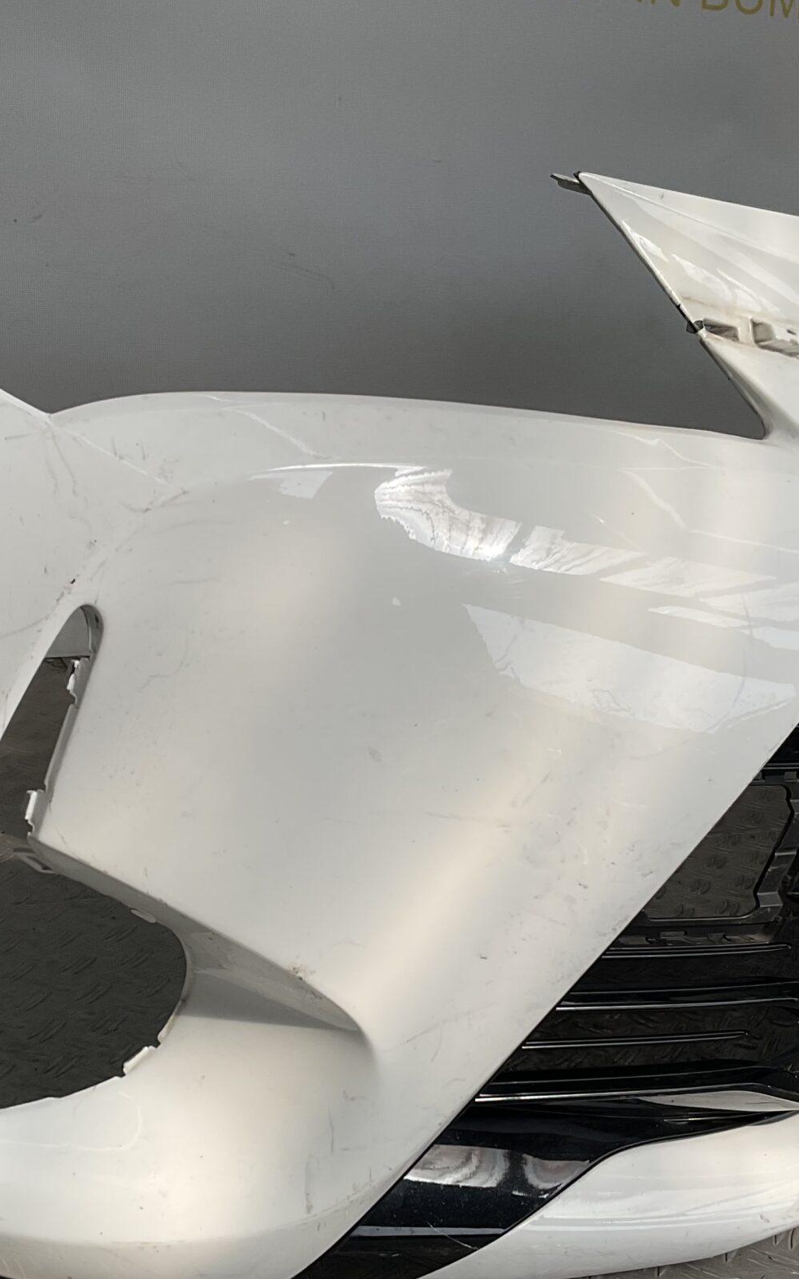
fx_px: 1707
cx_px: 358
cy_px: 741
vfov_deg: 40.9
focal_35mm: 49
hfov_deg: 26.3
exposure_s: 1/1342
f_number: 1.8
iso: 16
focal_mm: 3
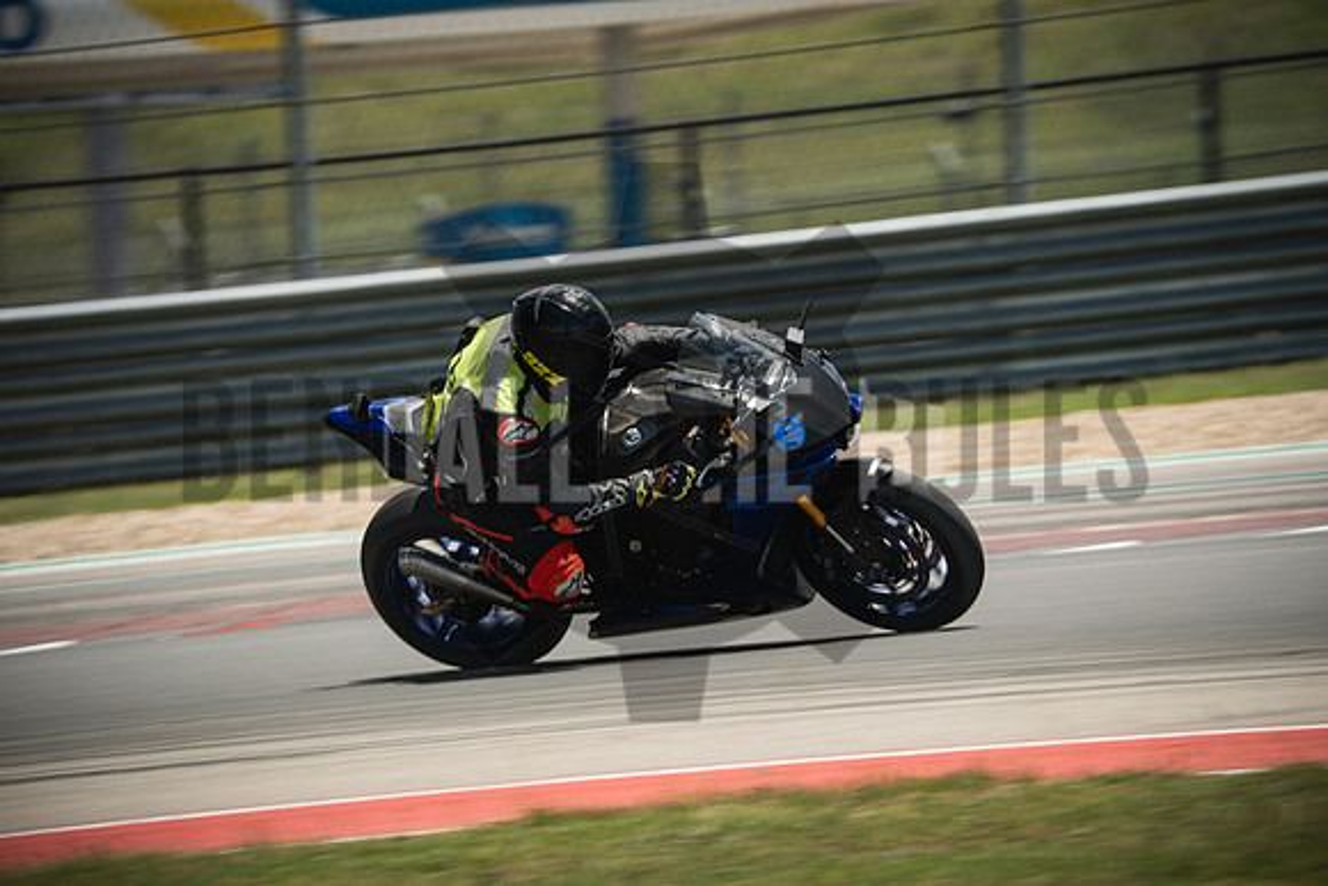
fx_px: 18522
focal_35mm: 502
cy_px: 443
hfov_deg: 4.1
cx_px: 664
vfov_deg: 2.7
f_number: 6.4
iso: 160
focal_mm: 334.9
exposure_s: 1/320
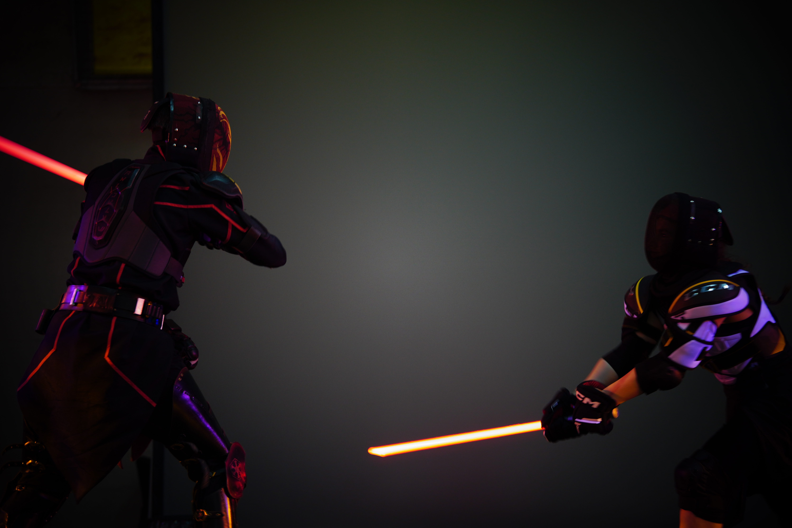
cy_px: 264
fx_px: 1848
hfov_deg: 24.2
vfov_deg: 16.3
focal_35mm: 84
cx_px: 396
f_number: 1.4
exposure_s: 1/100
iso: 200
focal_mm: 56
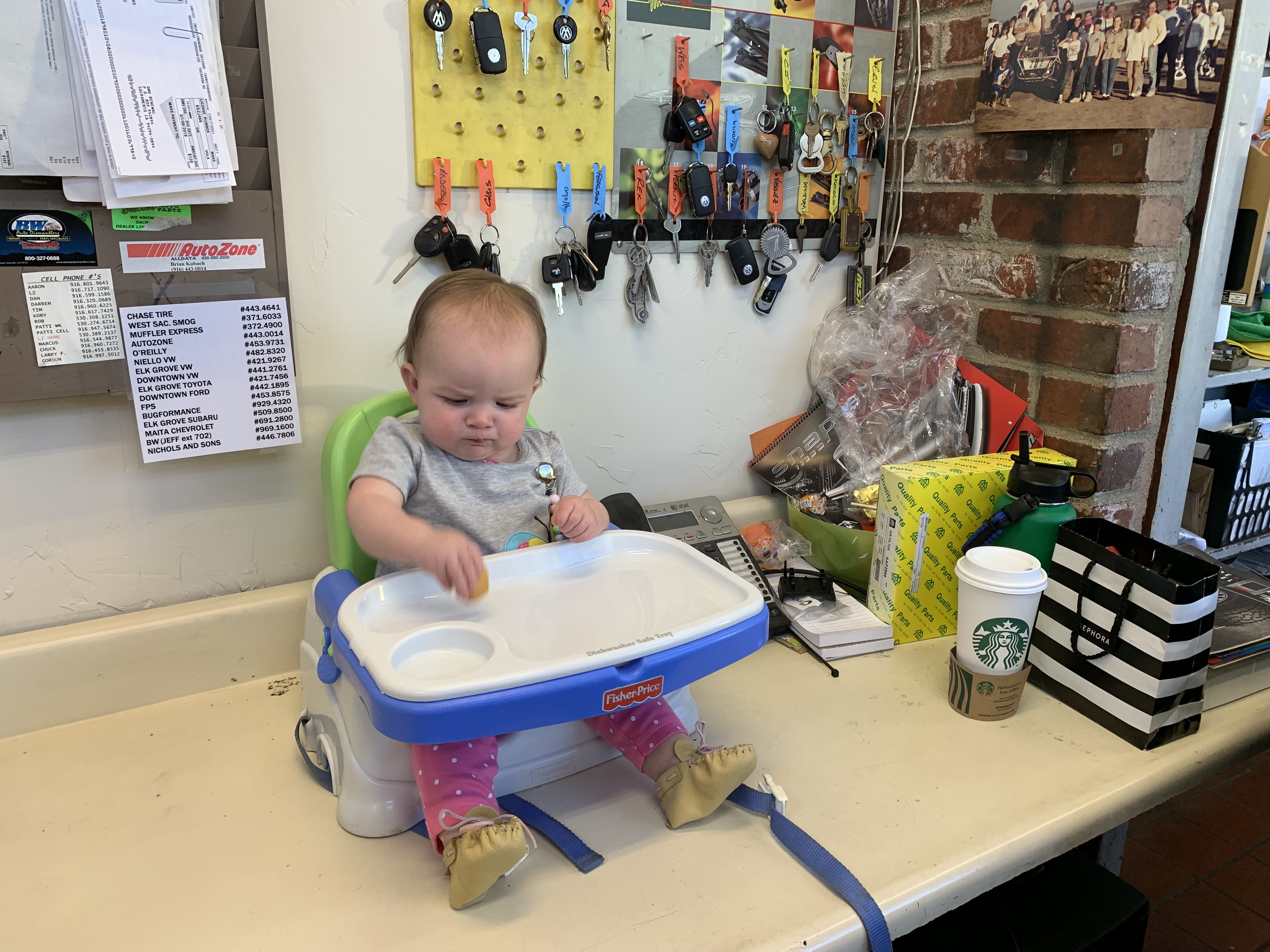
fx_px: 954
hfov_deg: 67.3
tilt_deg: -15.3
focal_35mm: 26
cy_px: 476
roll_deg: -1.0
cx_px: 635
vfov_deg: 53.1
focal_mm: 4.25
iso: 50
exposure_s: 1/60
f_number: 1.8
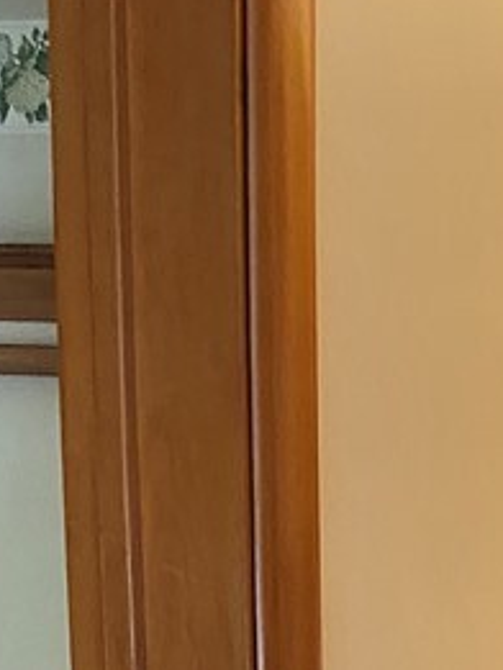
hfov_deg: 13.3
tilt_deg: -15.4
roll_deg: -2.8
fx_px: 1975
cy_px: 1240
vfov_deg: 16.0
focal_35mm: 102
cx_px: 865
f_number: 1.8
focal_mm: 4.25
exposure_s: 1/60
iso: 250
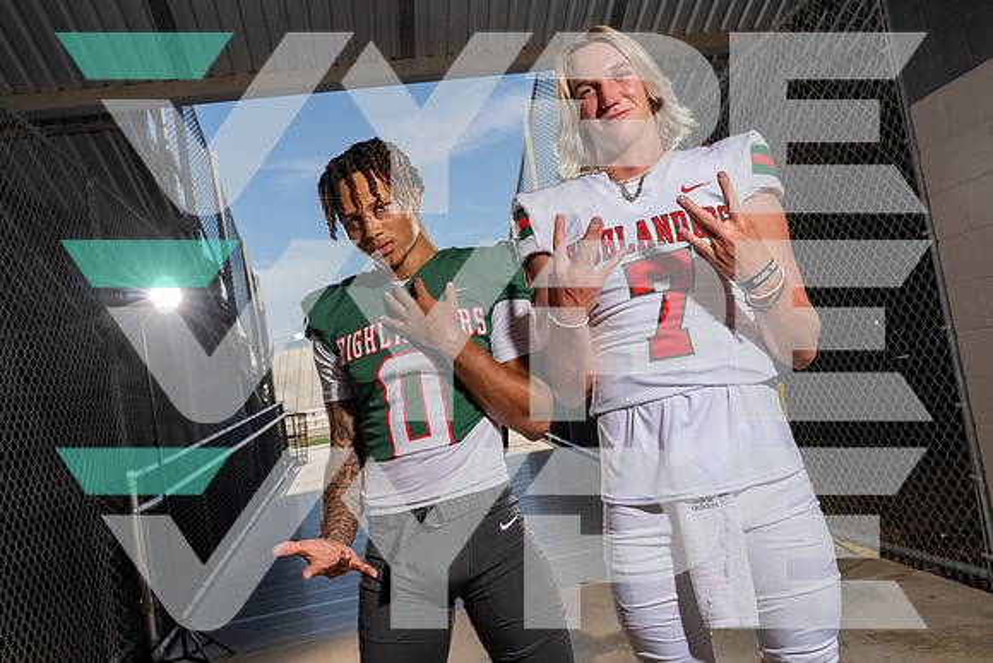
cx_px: 496
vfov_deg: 45.0
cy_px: 332
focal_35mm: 29
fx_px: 800
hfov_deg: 63.6
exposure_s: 1/250
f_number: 10
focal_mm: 29
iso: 160
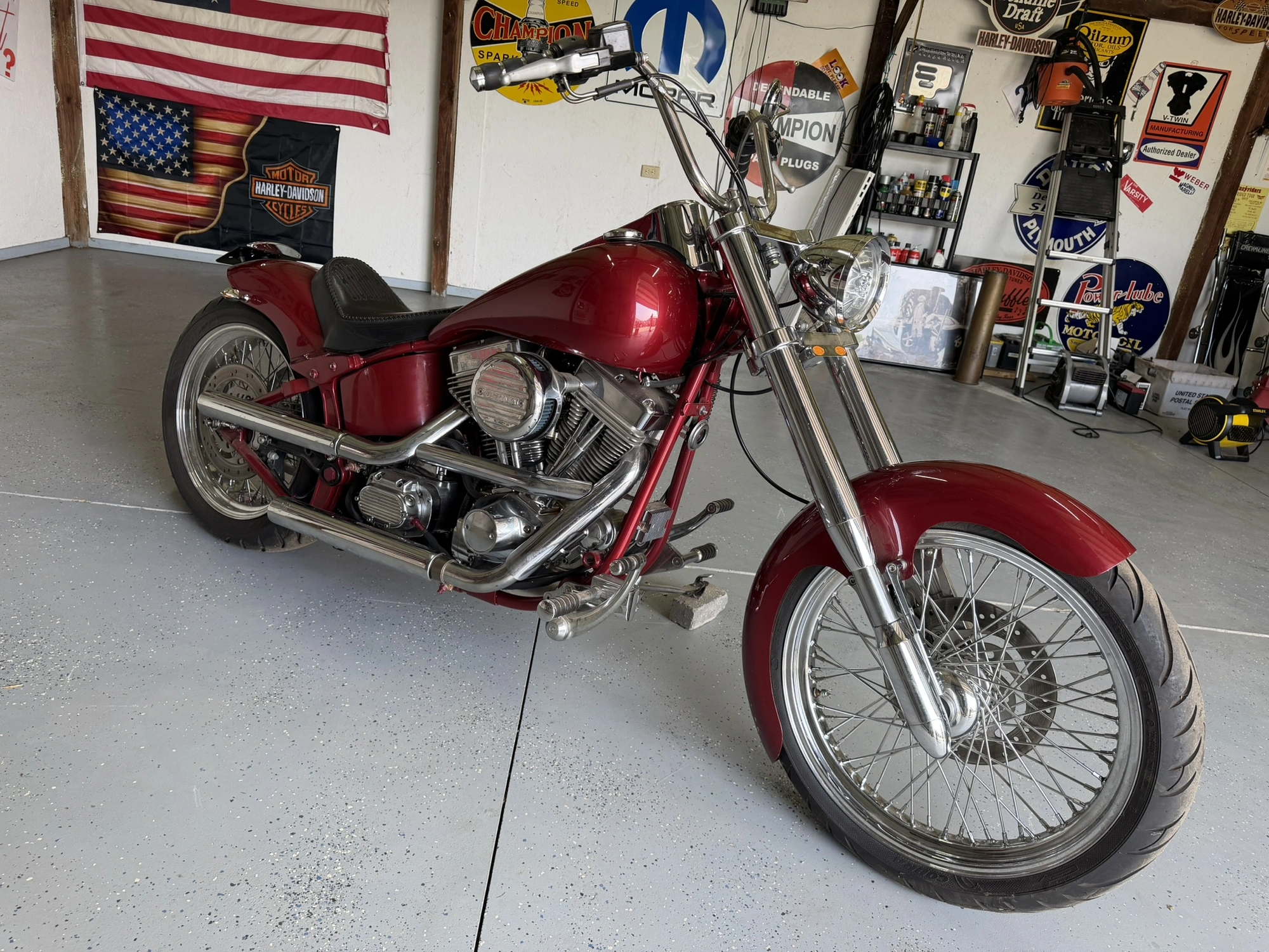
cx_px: 634
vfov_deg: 56.8
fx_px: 880
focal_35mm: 24
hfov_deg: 71.6
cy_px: 476
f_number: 1.78
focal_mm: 6.76
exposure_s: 1/184
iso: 100
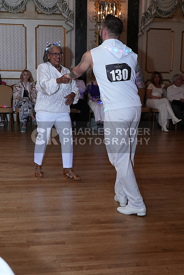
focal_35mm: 49
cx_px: 92
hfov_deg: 27.5
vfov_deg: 40.3
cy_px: 138
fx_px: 375
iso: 5000
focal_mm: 33
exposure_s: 1/200
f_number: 4.5
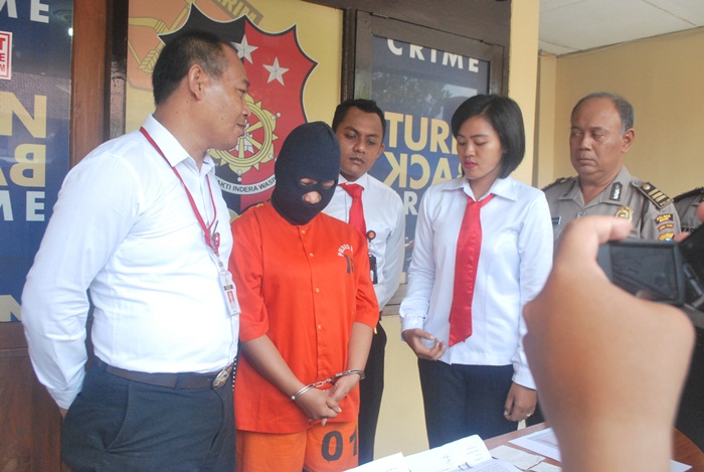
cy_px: 236
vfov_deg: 43.7
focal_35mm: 30
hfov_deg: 61.9
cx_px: 352
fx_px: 588
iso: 800
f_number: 6.3
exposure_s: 1/100
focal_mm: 20
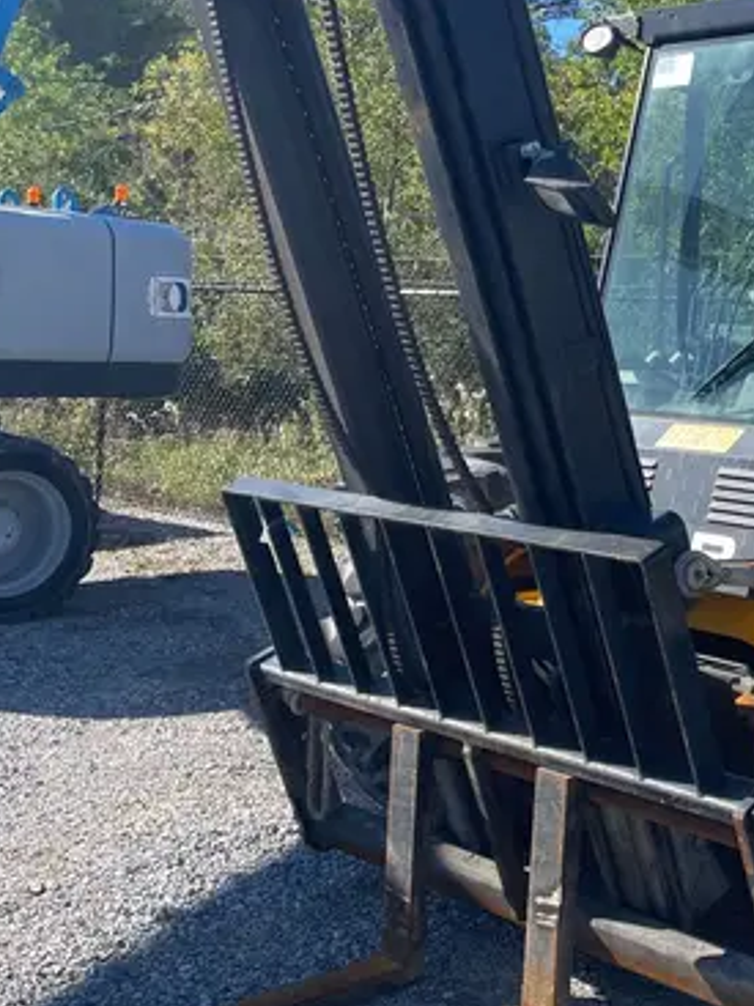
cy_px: 421
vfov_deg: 36.7
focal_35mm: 52
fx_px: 1511
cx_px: 729
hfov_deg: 26.7
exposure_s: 1/1642
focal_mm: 4.2
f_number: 1.6
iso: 32
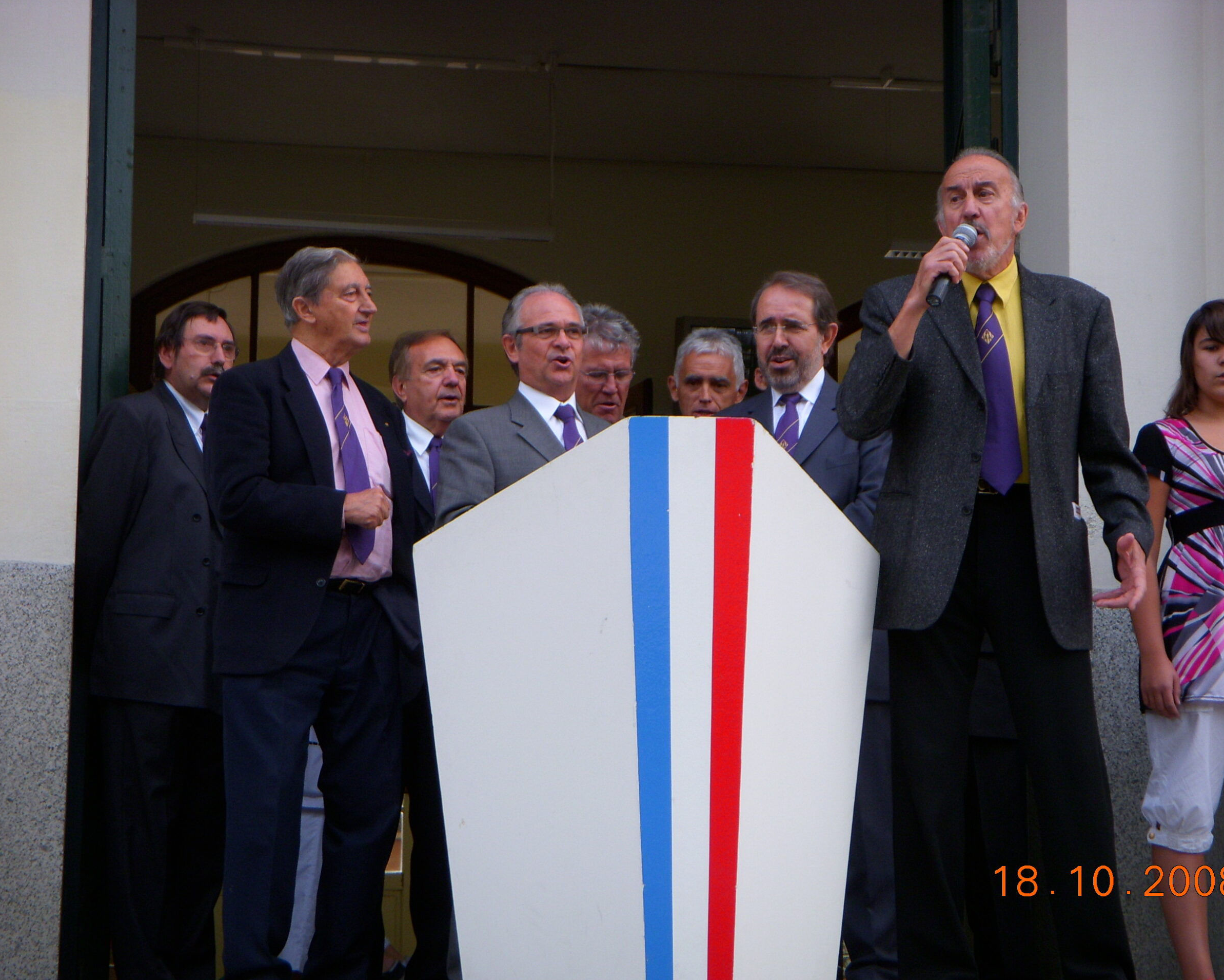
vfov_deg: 17.3
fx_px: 3224
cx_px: 639
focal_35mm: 89
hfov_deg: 21.5
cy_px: 492
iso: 100
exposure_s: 1/200
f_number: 4
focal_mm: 14.1
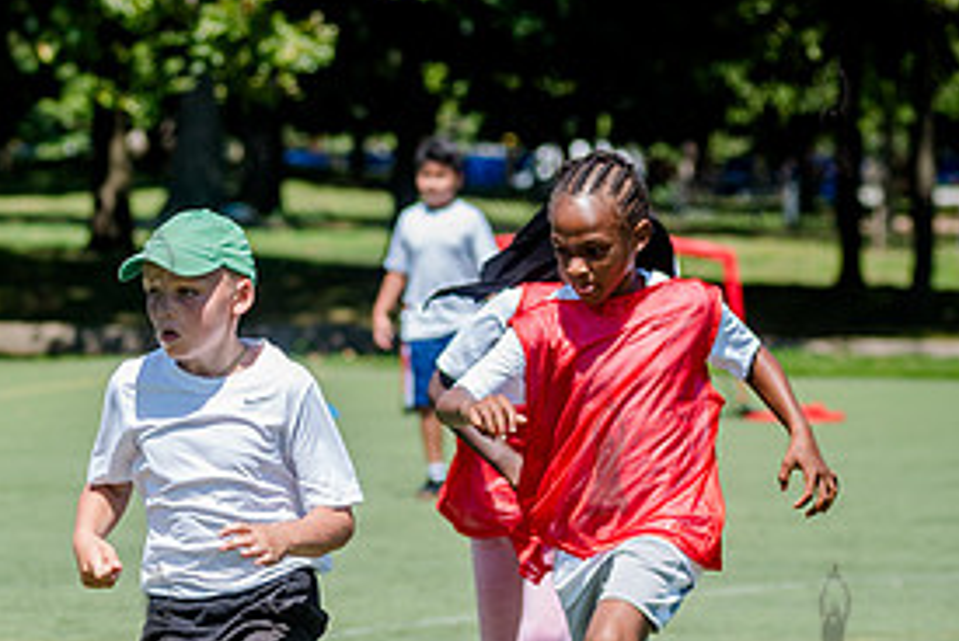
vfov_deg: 5.1
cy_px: 760
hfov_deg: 7.7
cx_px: 135
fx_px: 7147
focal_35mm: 268
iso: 200
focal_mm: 105
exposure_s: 1/1250
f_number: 4
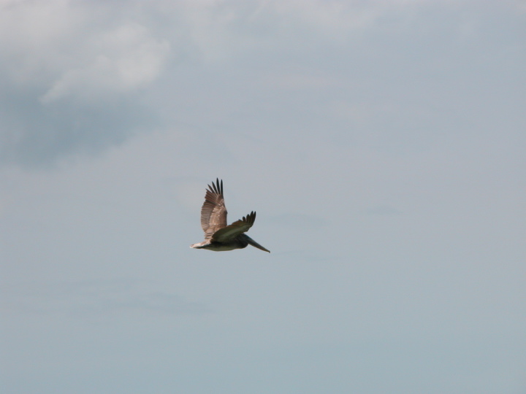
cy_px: 197
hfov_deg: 7.1
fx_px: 4255
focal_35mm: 280
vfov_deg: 5.3
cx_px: 263
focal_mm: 71.2
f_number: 7.4
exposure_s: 1/579
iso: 100
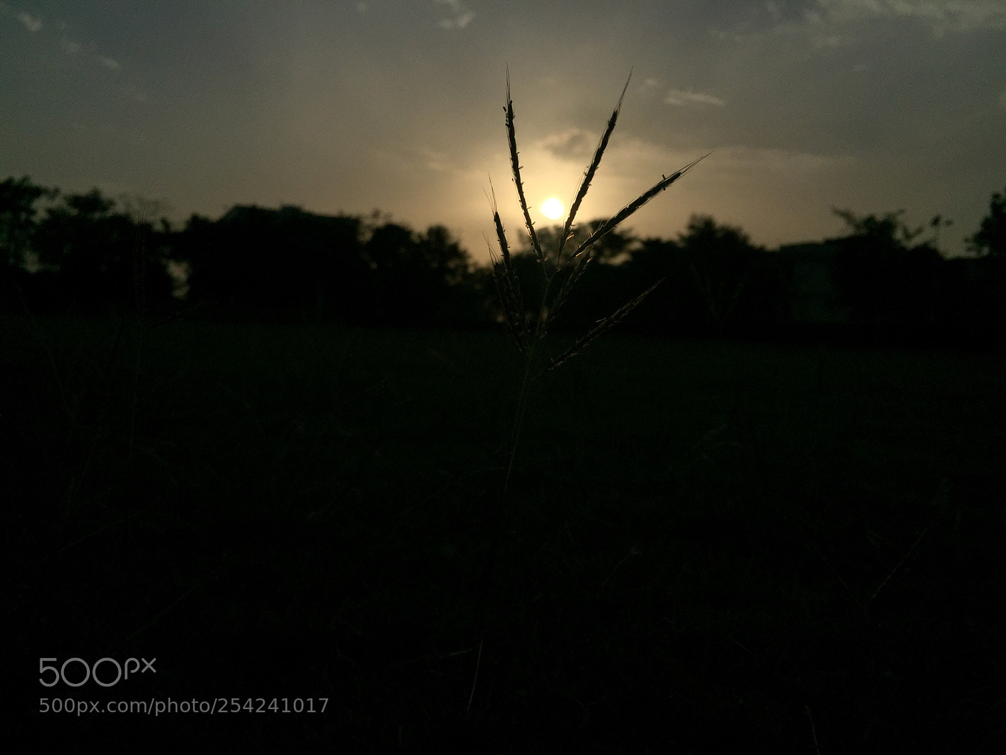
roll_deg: -4.9
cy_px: 378
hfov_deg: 61.7
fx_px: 843
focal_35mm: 29
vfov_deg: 48.2
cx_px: 503
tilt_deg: -3.4
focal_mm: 4.15
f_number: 2.2
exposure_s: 1/40000
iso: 40
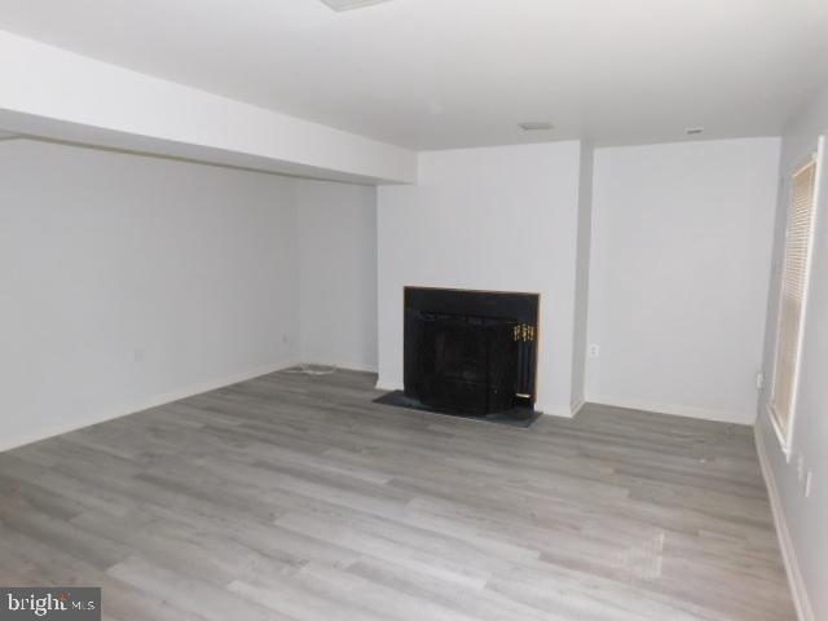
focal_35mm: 23
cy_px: 310
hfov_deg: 73.9
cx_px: 414
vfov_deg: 58.9
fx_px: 550
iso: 200
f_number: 3
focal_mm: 4
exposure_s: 1/30
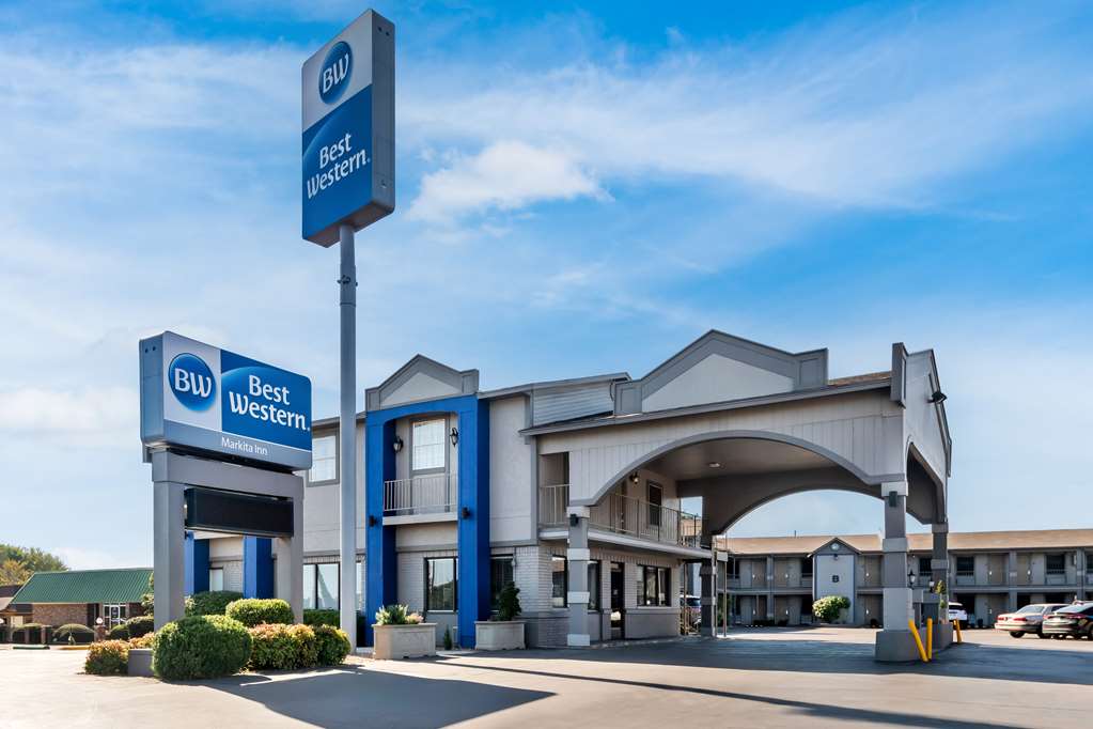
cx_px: 546
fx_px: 546
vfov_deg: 67.4
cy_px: 364
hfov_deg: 90.0
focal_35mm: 18
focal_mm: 18
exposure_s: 1/1250
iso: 400
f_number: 8
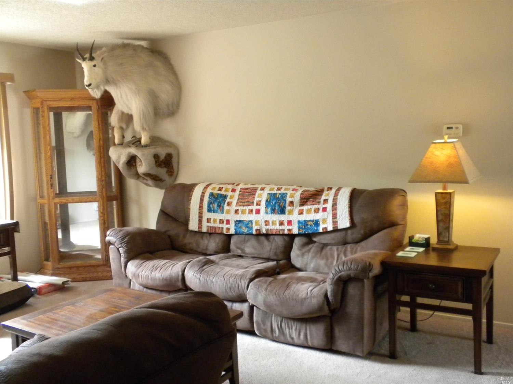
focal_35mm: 37
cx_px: 256
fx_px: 548
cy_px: 192
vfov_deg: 38.6
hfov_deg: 50.2
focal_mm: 6.6
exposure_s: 1/41.6
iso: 400
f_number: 3.5
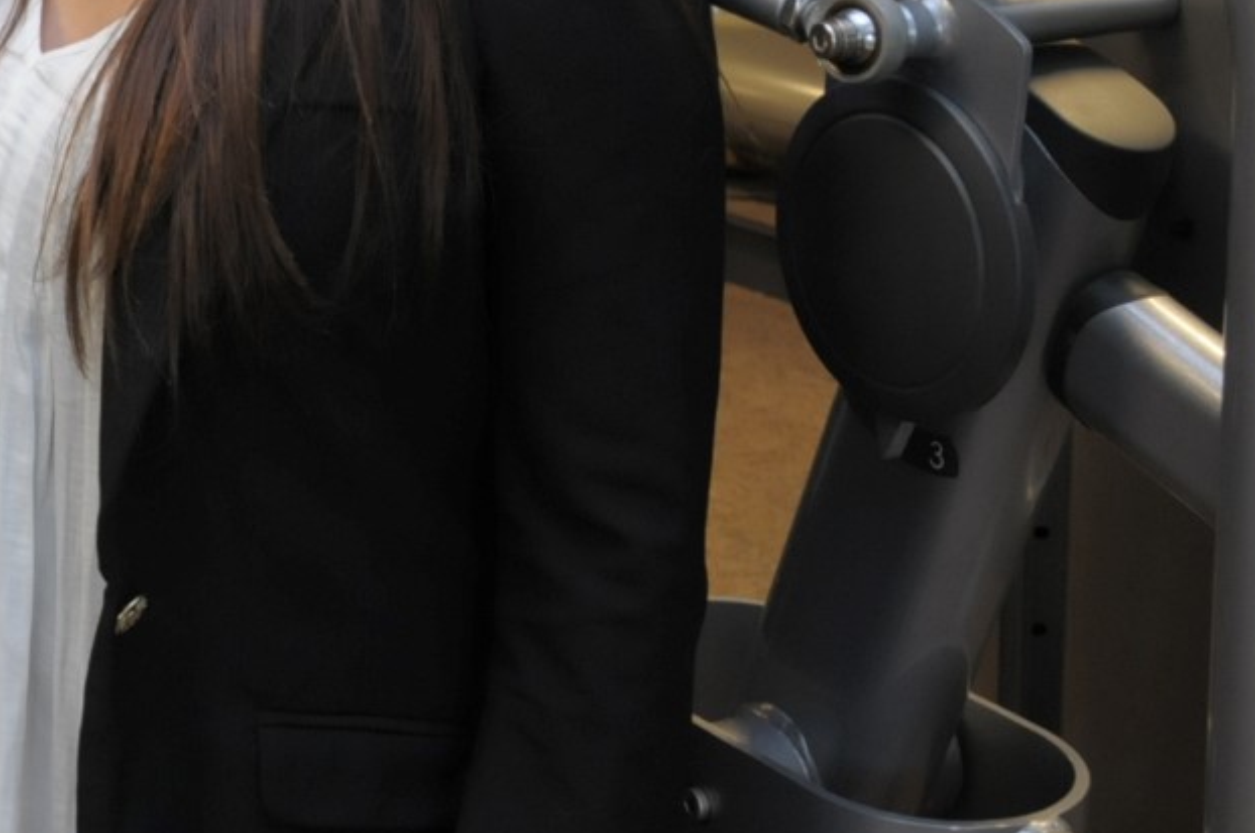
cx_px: -44
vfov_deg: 15.7
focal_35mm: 82
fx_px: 2866
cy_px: -242
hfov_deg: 23.5
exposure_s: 1/60
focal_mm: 21
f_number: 7.1
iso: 800
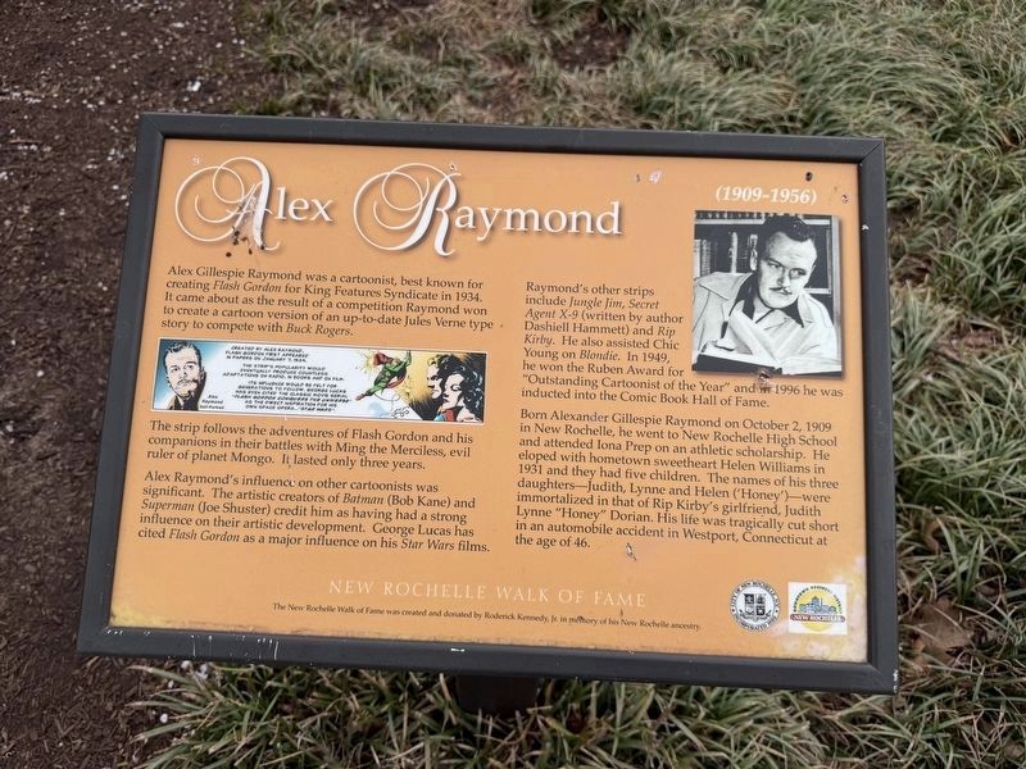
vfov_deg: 56.8
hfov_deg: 71.6
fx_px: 711
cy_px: 384
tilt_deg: -53.9
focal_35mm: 24
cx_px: 513
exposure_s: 1/329
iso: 80
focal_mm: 6.76
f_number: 1.78
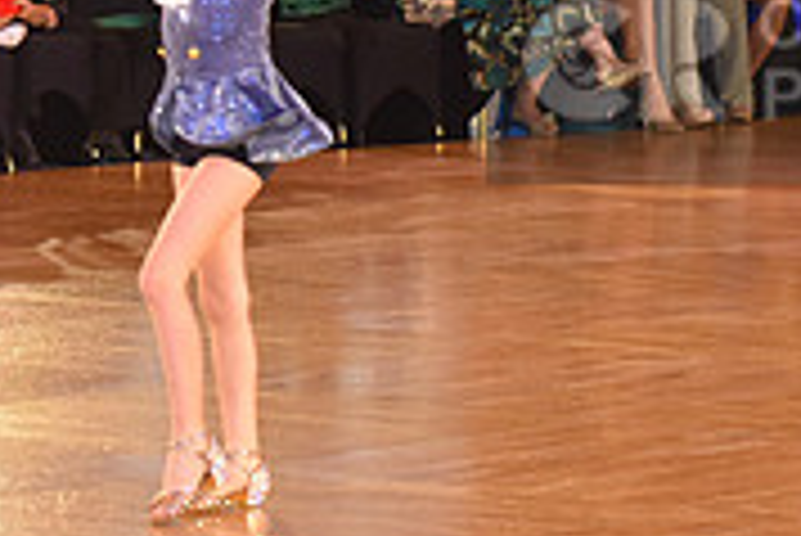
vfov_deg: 4.9
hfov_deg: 7.3
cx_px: 976
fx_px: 6235
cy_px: 65
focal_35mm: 280
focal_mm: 86
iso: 2000
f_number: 4.5
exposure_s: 1/250
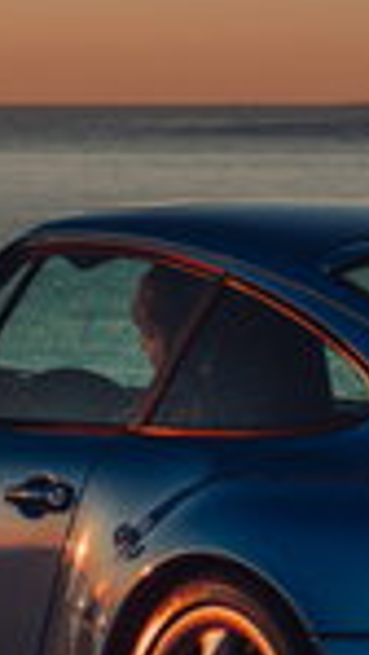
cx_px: 786
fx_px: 4376
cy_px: 99
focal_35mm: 252
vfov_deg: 8.5
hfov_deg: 4.7
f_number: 7.1
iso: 200
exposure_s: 1/125
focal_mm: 35
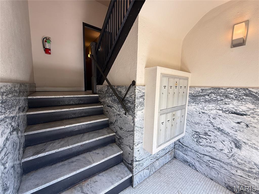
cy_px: 97
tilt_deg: -5.2
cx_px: 130
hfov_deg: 102.1
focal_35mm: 14
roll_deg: -1.1
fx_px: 105
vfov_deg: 85.7
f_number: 2.2
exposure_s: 1/99
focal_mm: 2.22
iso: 80
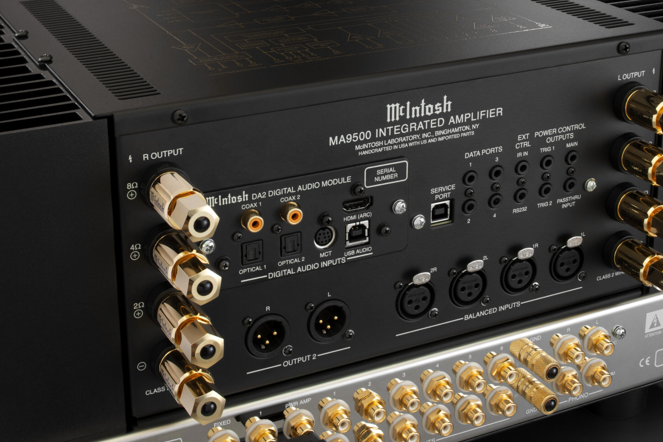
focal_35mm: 62
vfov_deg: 21.8
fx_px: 1142
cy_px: 302
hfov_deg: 32.3
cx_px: 365
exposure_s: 1/80
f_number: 20
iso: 200
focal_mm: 45
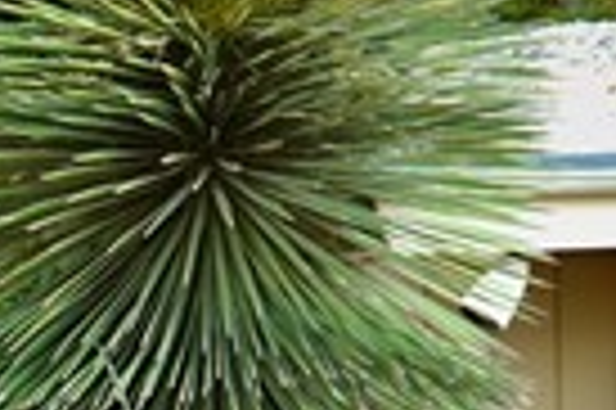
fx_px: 4068
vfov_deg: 5.7
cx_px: -463
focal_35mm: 238
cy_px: 387
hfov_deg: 8.4
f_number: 3.5
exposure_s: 1/50
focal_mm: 30
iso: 64
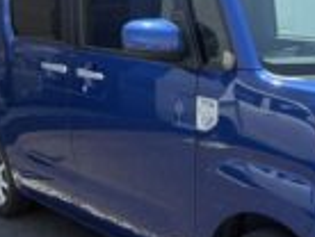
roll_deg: +2.3
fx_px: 602
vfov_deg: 22.3
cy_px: 142
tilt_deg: -10.8
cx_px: 253
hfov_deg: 28.7
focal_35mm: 66
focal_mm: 5.96
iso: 50
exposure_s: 1/1099
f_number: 1.6
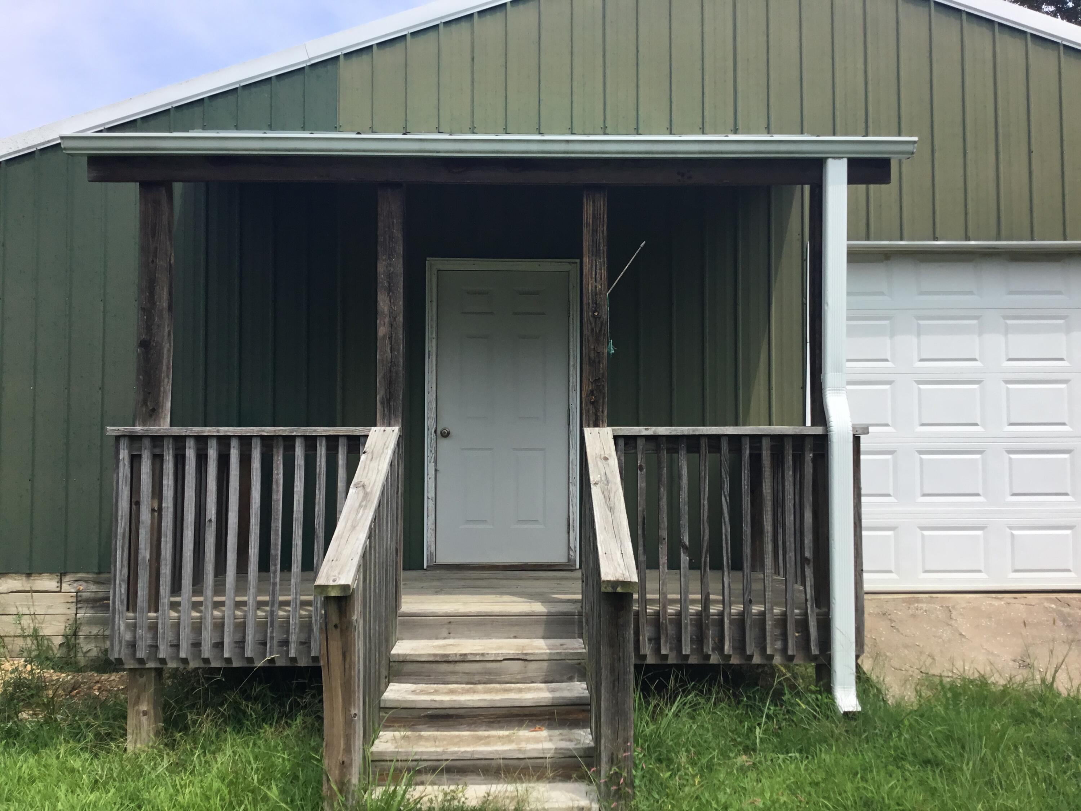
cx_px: 540
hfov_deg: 58.4
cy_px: 406
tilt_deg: +3.4
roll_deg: -0.1
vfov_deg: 45.4
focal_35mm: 31
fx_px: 968
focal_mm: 3.3
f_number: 2.4
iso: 25
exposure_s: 1/1058
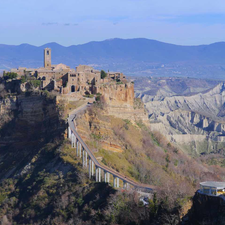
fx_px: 713
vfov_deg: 17.9
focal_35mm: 97
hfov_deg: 17.9
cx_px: 77
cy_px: 113
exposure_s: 1/320
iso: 200
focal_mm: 41
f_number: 8
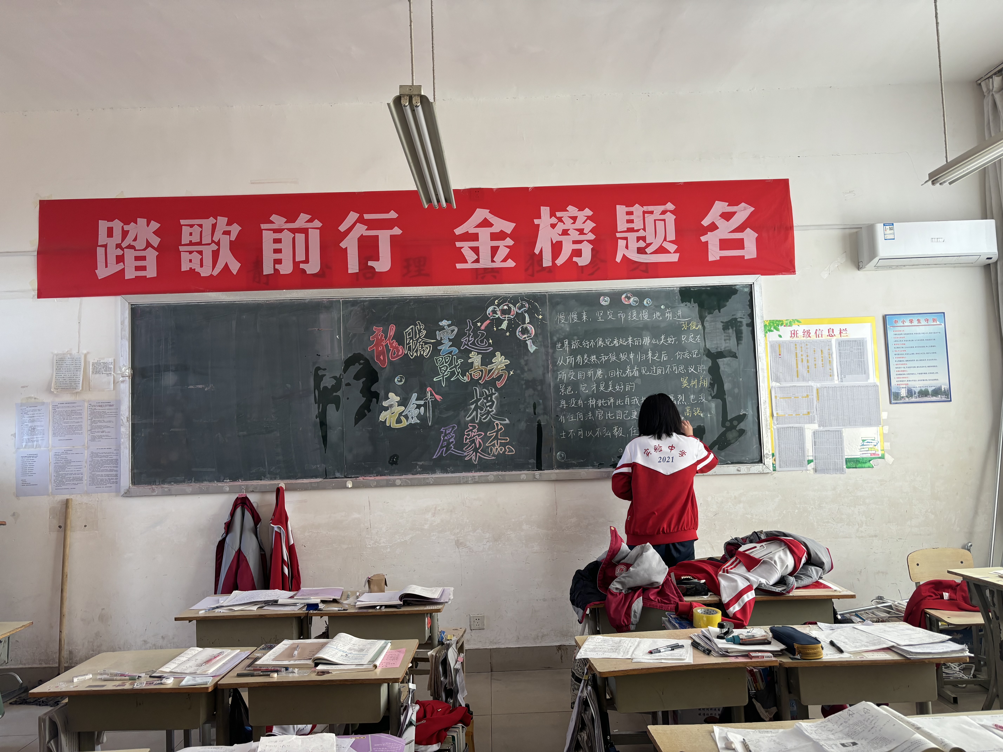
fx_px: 753
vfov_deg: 53.1
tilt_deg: +3.8
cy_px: 376
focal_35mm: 26
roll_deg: +1.7
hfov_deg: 67.3
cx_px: 502
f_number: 1.6
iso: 100
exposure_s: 1/121
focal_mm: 5.96
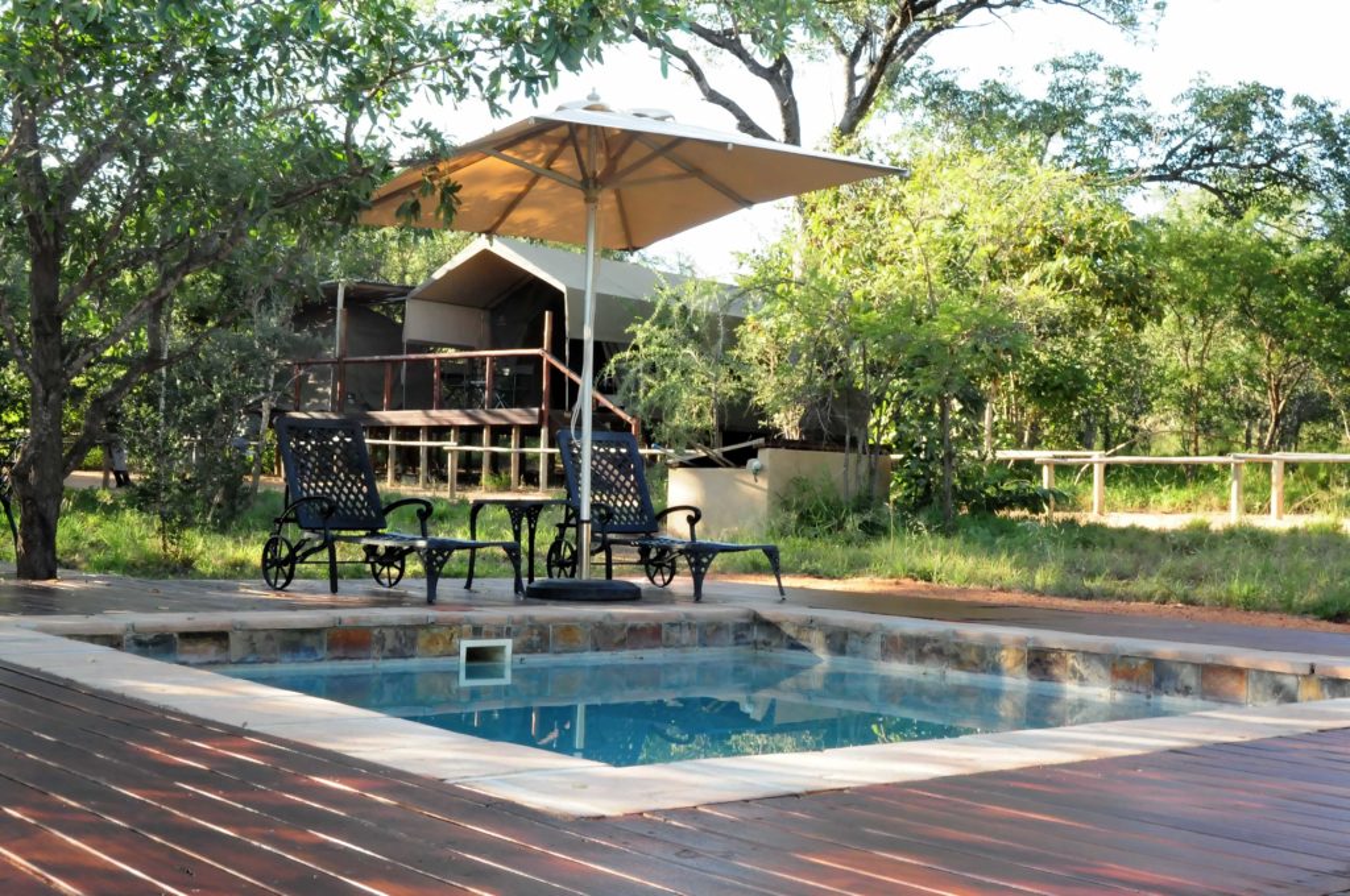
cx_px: 675
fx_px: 1742
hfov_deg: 42.4
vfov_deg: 28.9
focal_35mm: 46
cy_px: 448
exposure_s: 1/80
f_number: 16
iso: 1600
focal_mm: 31
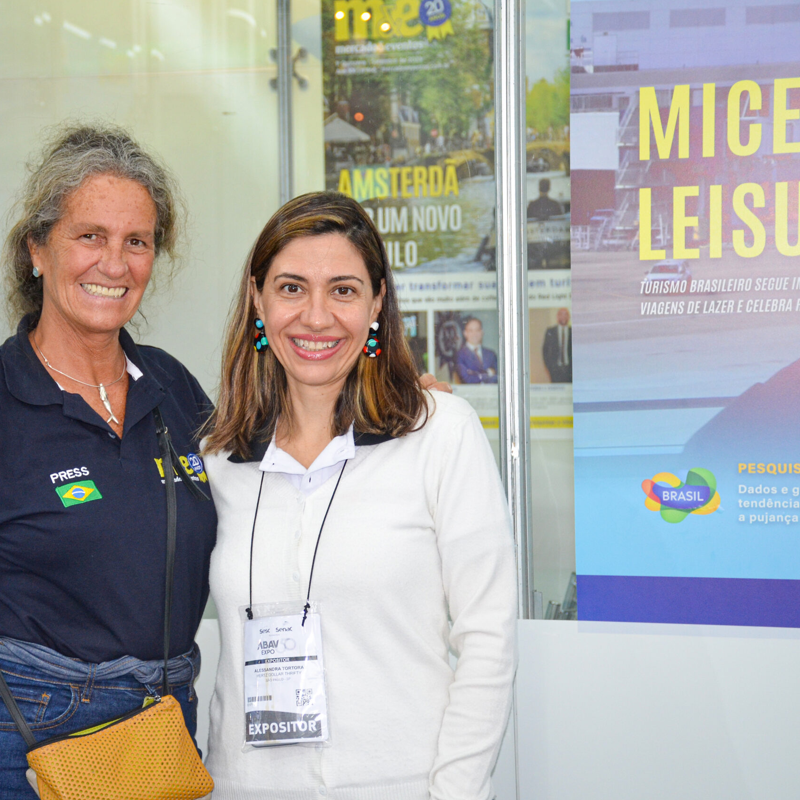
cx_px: 210
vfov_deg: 20.0
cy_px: 400
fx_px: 2265
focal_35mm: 87
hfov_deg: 19.9
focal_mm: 45
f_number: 4.5
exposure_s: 1/60
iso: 640
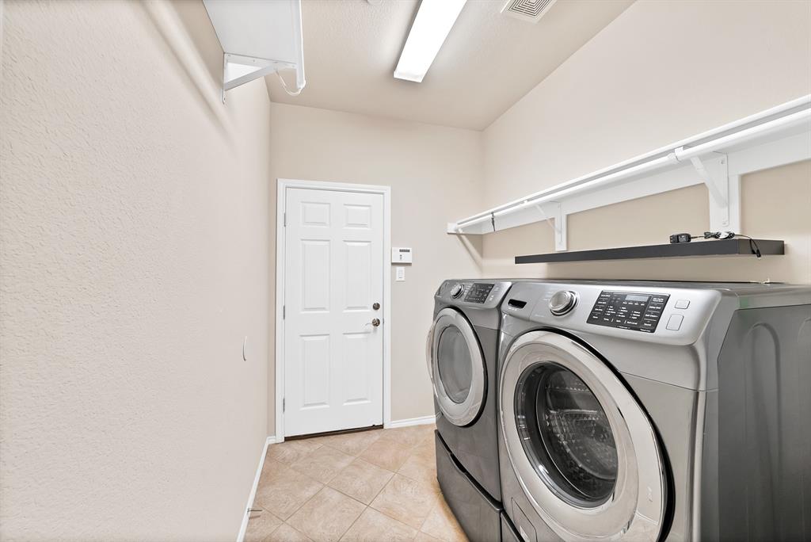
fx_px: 270
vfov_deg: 90.1
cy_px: 271
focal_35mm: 12
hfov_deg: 112.6
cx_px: 406
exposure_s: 1/1.67
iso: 640
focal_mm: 12
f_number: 9
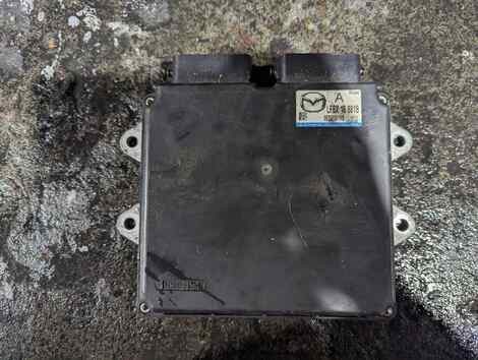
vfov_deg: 56.9
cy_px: 180
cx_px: 239
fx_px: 332
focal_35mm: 24
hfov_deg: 71.5
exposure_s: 1/100
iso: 868
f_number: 1.85
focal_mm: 6.81
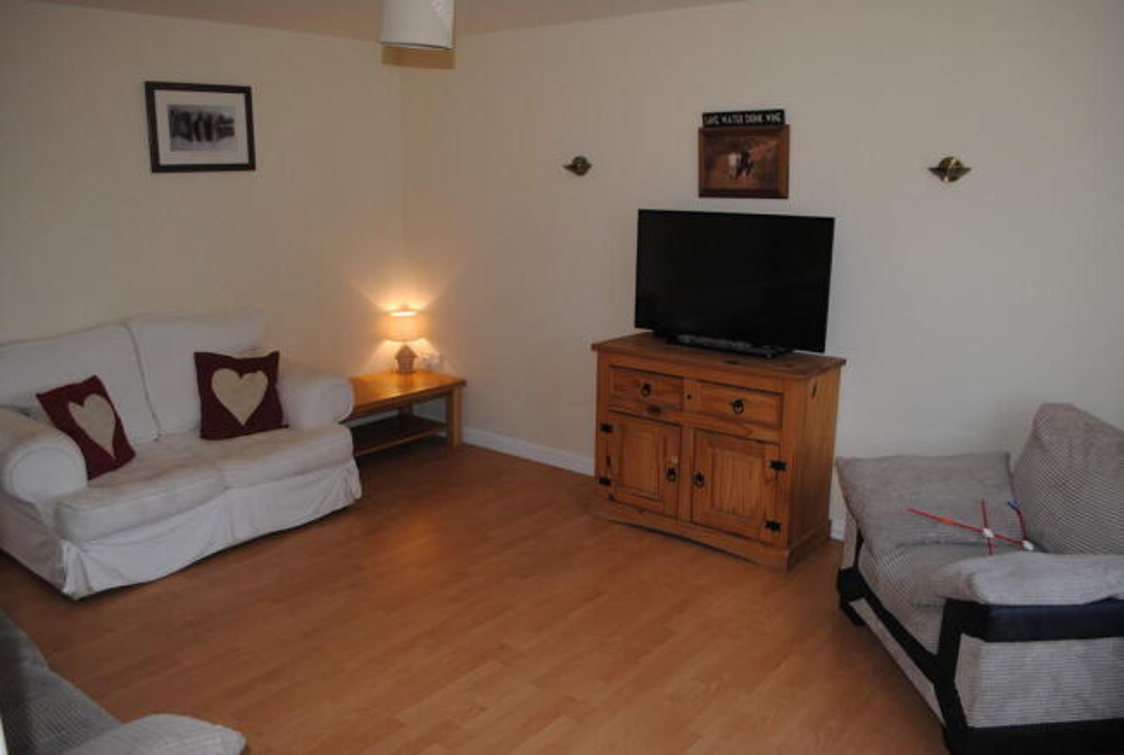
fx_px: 845
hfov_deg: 67.3
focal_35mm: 27
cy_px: 378
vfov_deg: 48.1
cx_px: 562
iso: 100
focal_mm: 18
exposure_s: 1/60
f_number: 3.5
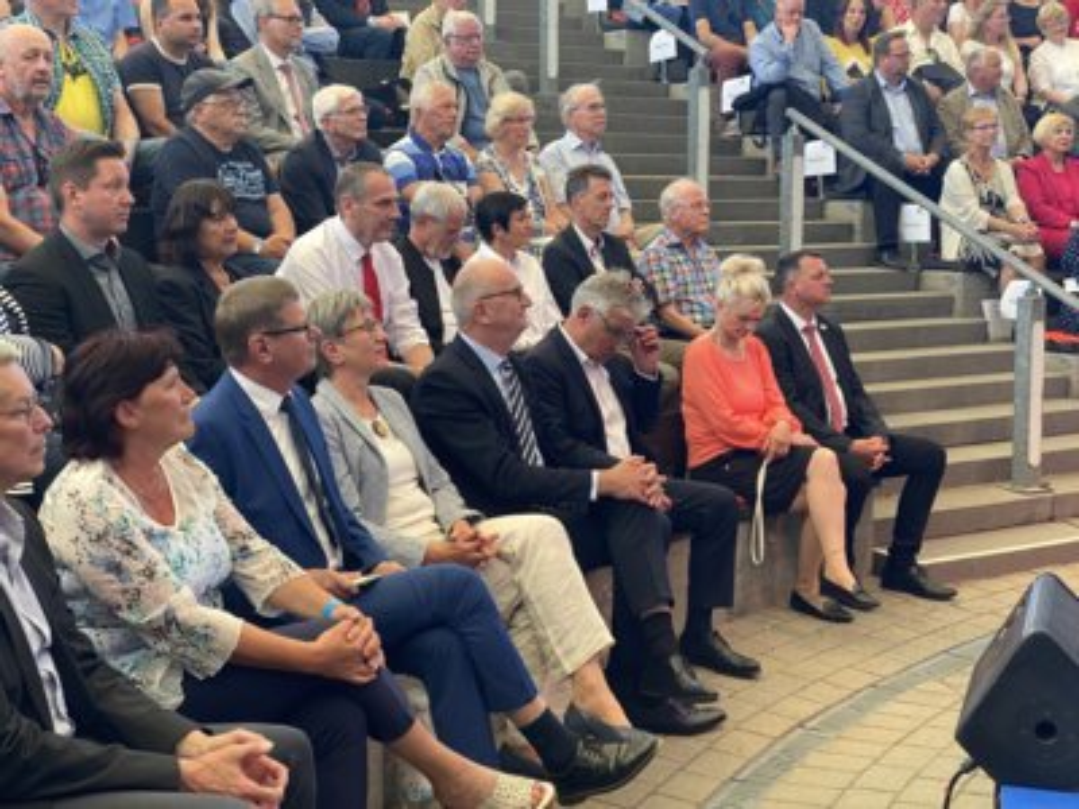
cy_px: 404
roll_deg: +0.5
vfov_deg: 28.0
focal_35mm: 52
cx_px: 540
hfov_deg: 36.8
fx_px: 1621
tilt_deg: -5.7
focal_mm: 6
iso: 50
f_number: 2
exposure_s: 1/100
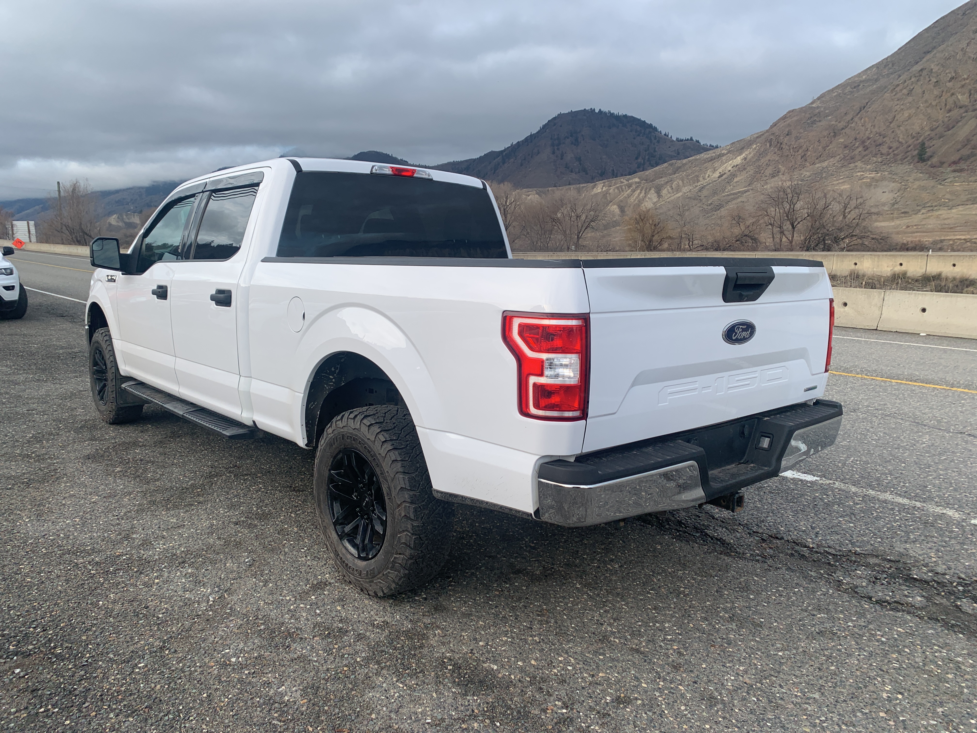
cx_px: 488
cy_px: 366
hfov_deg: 67.3
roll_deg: +2.2
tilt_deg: -7.7
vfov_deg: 53.1
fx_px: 734
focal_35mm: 26
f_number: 1.8
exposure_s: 1/455
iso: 25
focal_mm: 4.25
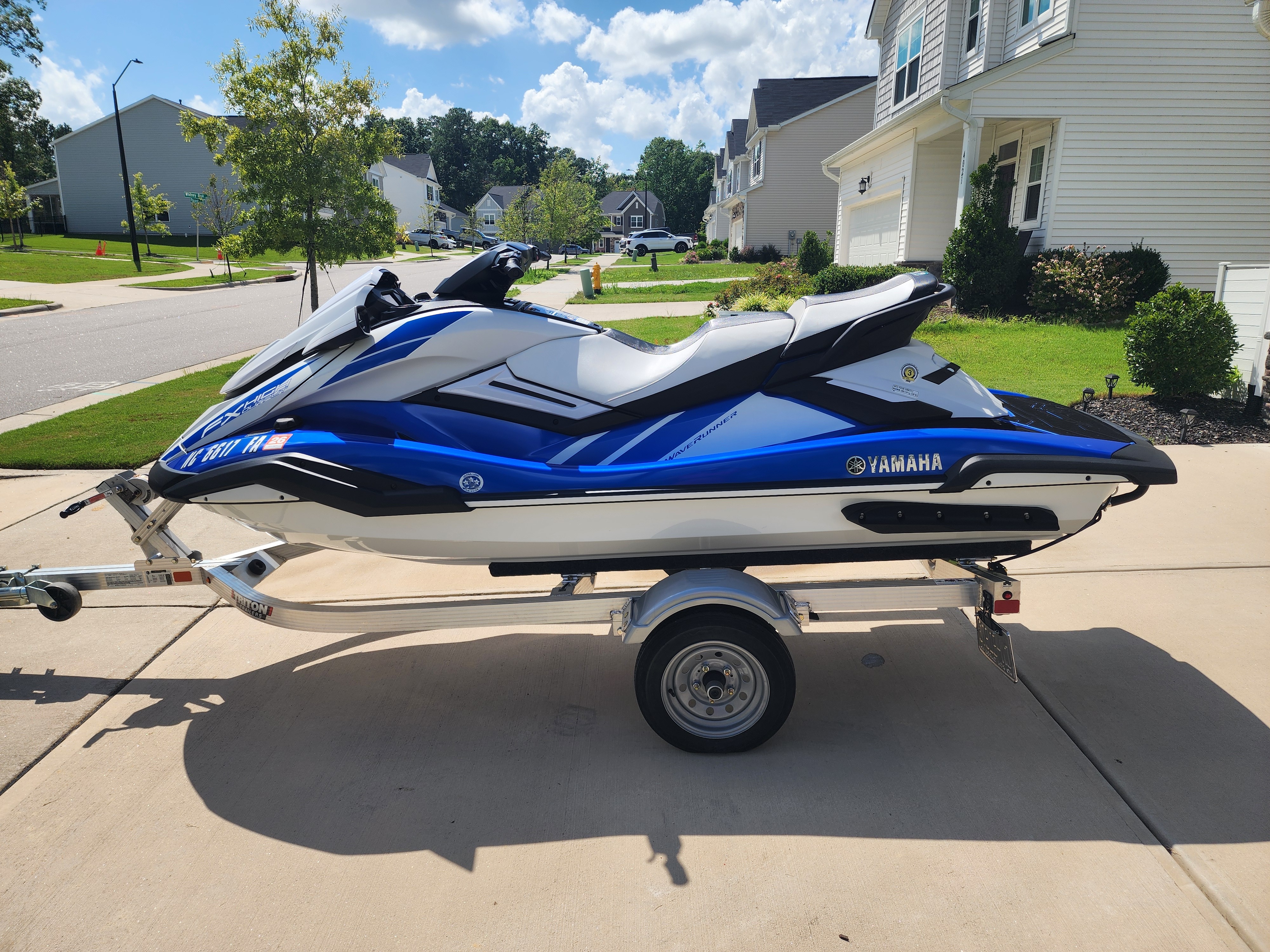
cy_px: 476
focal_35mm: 23
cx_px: 635
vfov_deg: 58.9
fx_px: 844
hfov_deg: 73.9
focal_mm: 6.4
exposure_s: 1/1399
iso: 12
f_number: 1.8
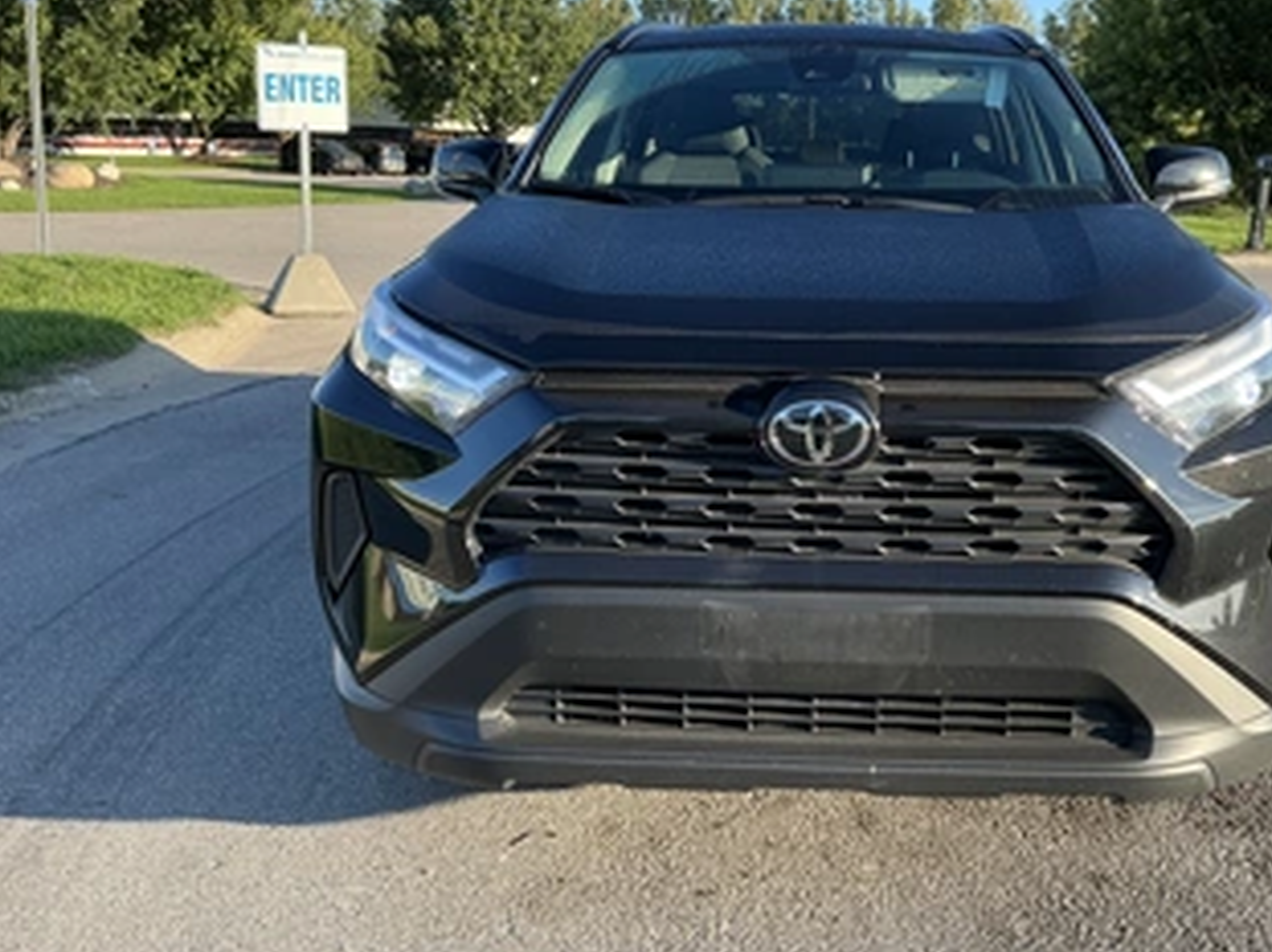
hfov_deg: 50.9
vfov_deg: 39.4
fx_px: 1322
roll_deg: -1.0
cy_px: 376
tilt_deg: -6.3
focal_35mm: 36
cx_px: 781
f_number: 1.8
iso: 25
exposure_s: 1/375
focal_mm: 3
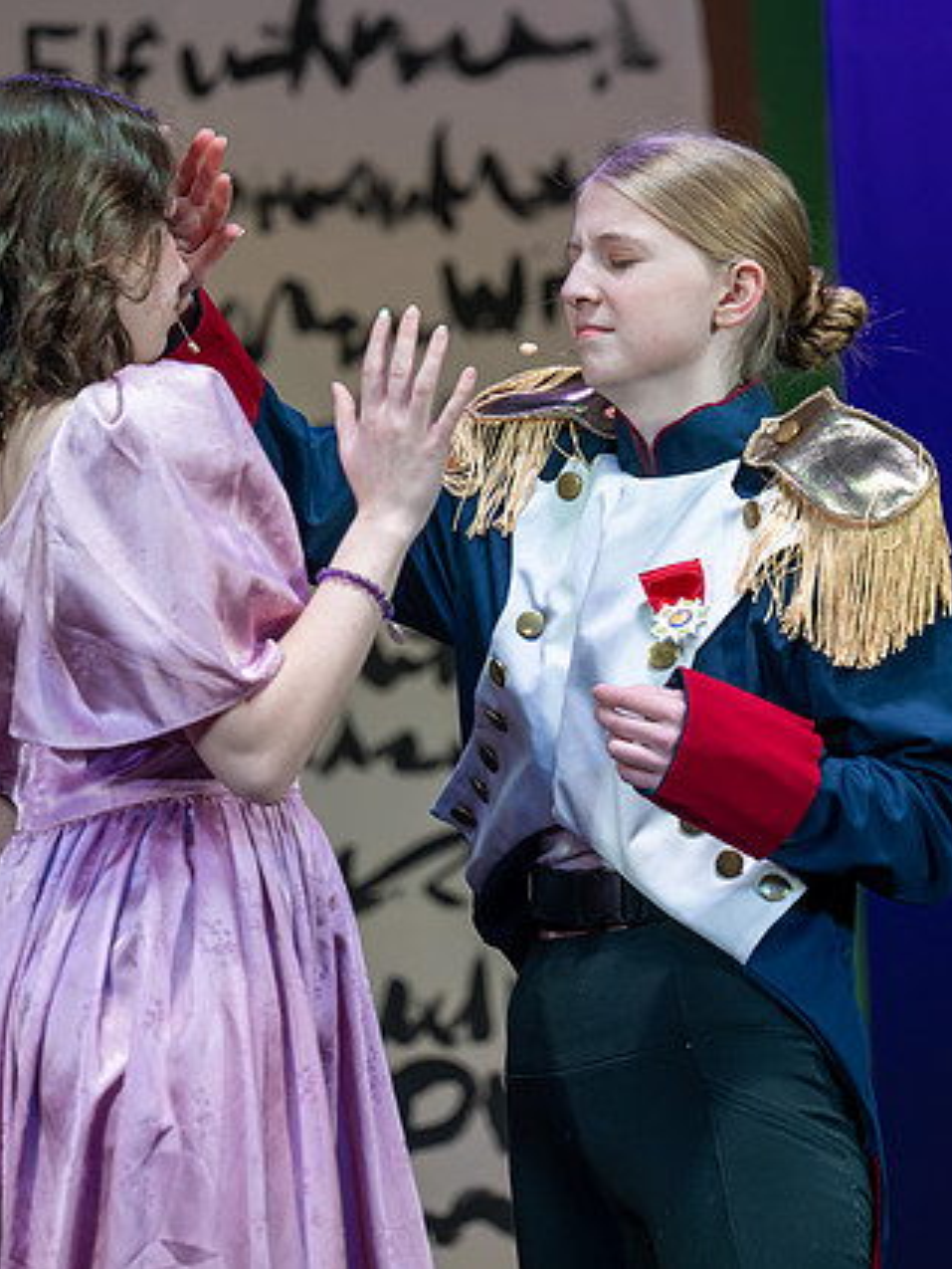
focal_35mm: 385
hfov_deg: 3.9
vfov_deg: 5.1
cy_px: 506
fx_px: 14110
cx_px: 456
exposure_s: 1/250
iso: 250
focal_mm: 200
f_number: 2.8
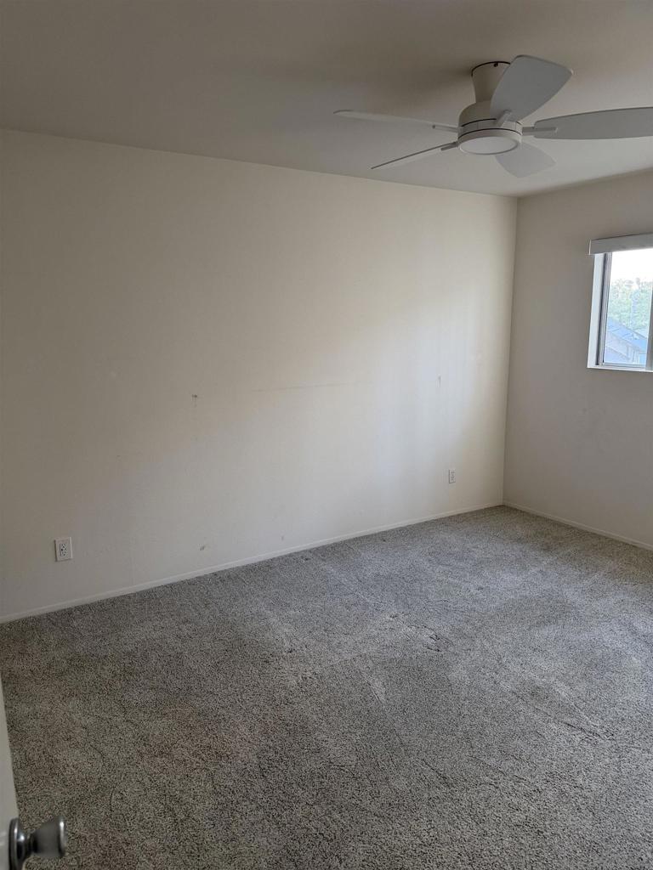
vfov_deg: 71.6
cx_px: 326
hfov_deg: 56.8
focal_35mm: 24
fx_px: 604
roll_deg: +1.5
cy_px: 435
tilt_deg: -11.5
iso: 200
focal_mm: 6.76
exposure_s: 1/60
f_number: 1.78
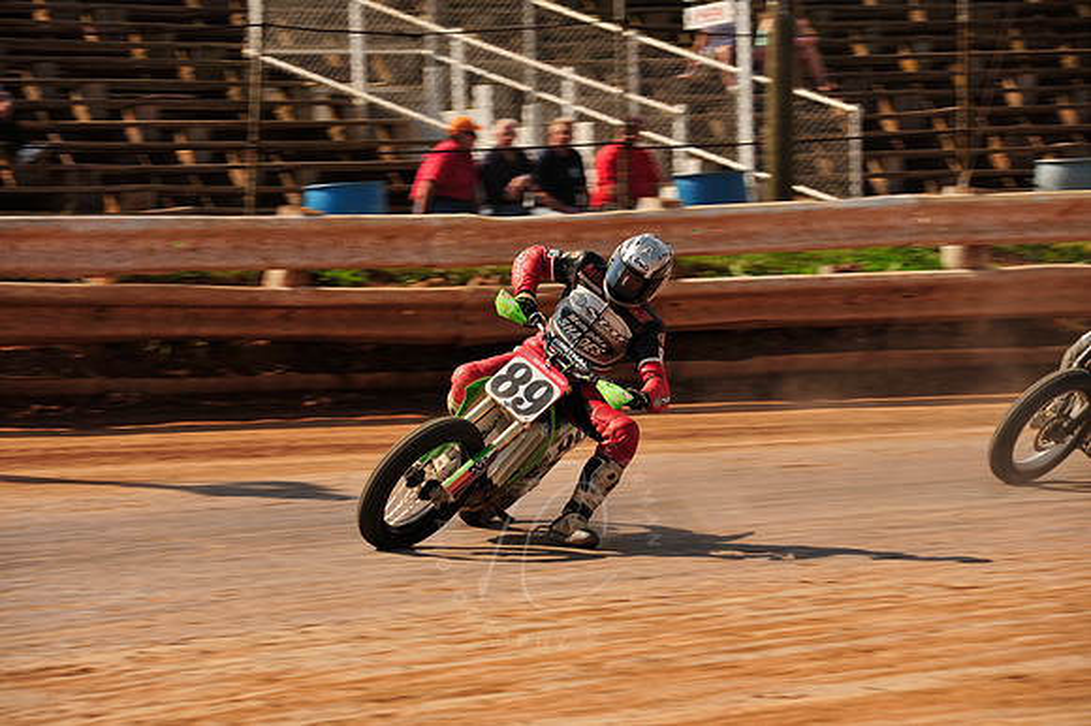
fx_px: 6057
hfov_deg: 10.3
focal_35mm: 200
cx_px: 546
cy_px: 363
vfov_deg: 6.9
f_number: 10
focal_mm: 200
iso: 200
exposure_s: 1/400
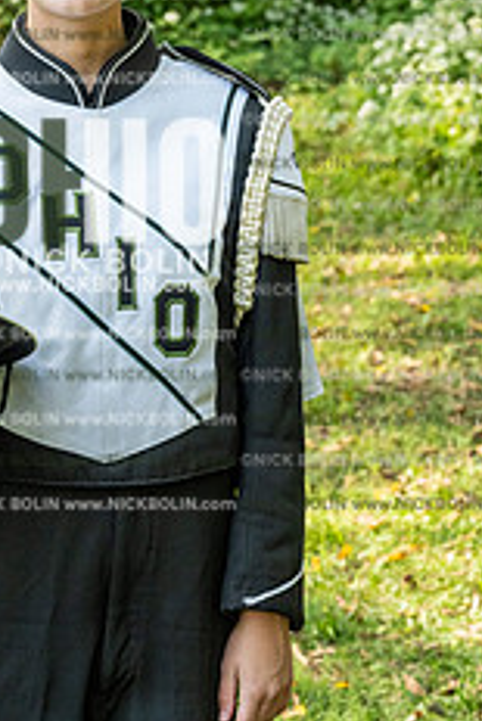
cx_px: 93
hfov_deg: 14.0
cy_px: 205
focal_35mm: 97
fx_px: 1945
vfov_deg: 20.9
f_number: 5.6
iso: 1250
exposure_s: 1/800
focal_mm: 50
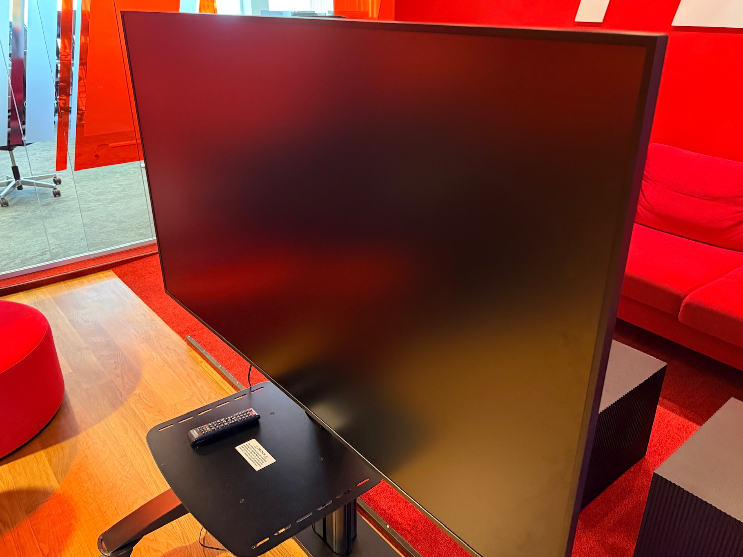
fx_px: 580
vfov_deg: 51.3
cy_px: 260
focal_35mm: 27
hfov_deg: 65.3
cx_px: 377
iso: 800
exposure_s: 1/33
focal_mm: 6.76
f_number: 1.78
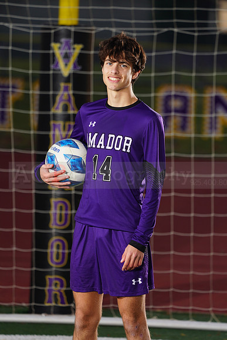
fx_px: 3327
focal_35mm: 352
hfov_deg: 3.9
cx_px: 114
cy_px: 170
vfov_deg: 5.9
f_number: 7.1
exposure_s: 1/200
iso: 200
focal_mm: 352
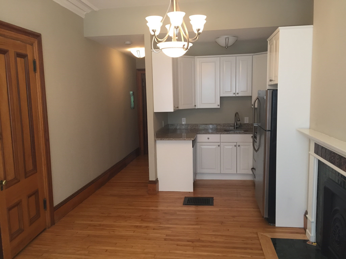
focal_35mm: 29
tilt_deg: -5.1
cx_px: 173
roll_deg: -0.4
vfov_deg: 48.2
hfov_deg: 61.7
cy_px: 130
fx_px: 290
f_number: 2.2
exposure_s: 1/30
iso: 50
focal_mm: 4.15
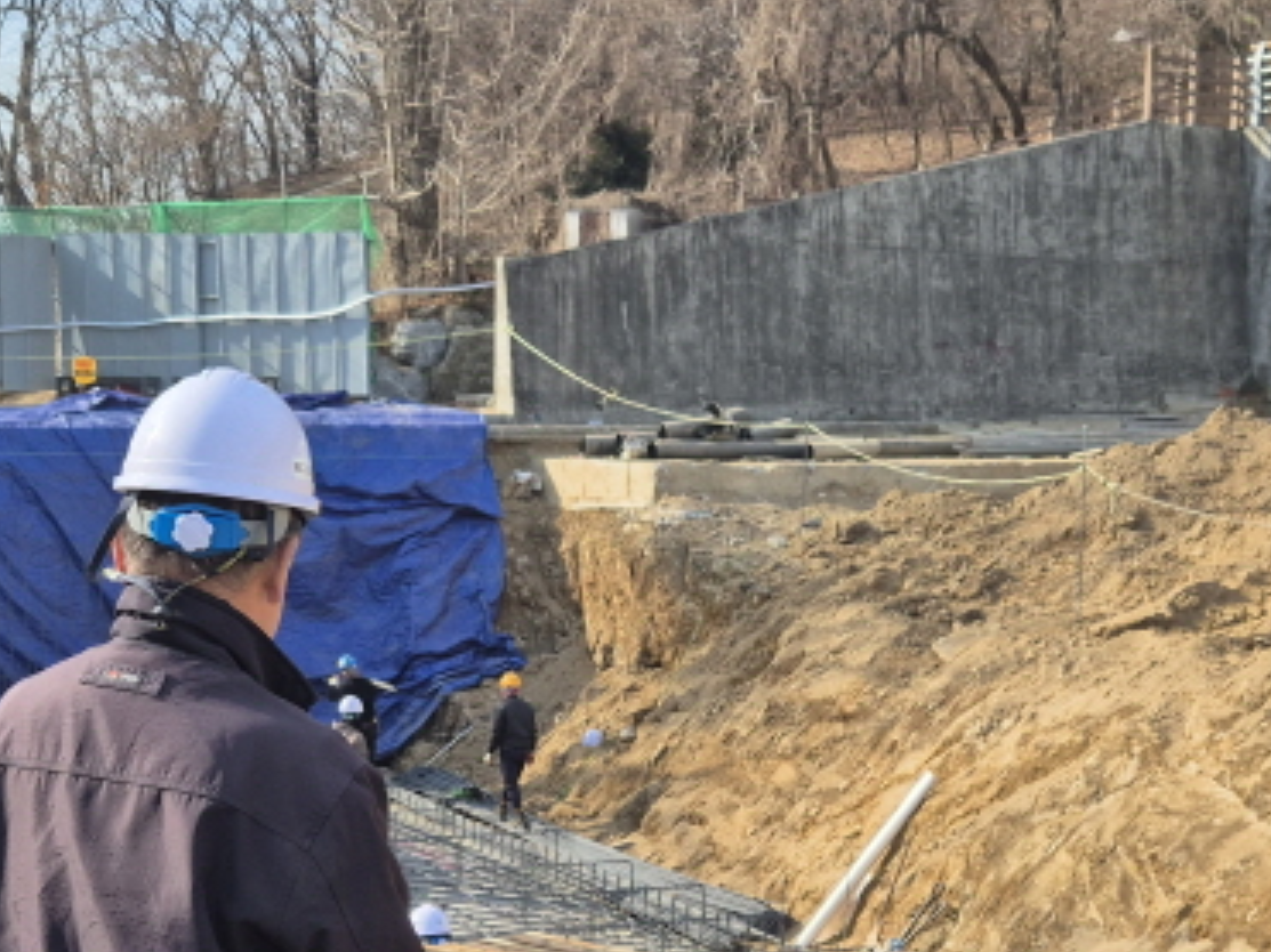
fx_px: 2276
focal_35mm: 62
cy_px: 644
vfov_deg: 23.5
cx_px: 541
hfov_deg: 31.2
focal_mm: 5.4
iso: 25
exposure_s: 1/956
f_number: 1.8
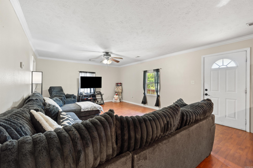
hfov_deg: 100.4
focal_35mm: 15
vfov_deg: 77.3
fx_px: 105
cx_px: 126
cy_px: 84
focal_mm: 10
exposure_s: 4
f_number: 8
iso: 100
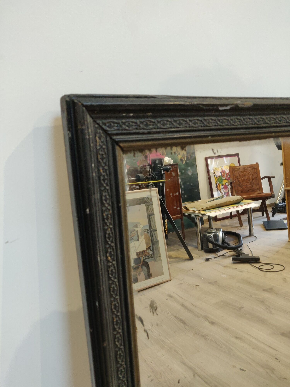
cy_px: 194
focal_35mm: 25
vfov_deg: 69.4
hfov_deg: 54.9
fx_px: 279
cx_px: 145
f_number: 1.7
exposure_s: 1/25
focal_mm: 4.25
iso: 800
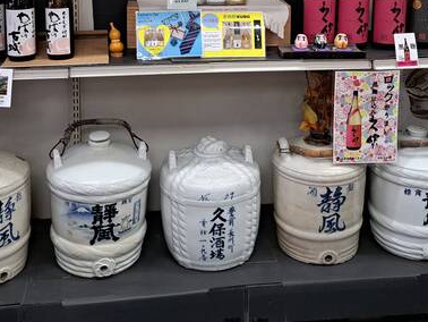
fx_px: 668
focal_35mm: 54
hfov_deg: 35.5
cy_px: -7
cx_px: 206
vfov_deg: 25.6
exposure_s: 1/50
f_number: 1.8
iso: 250
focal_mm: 5.23
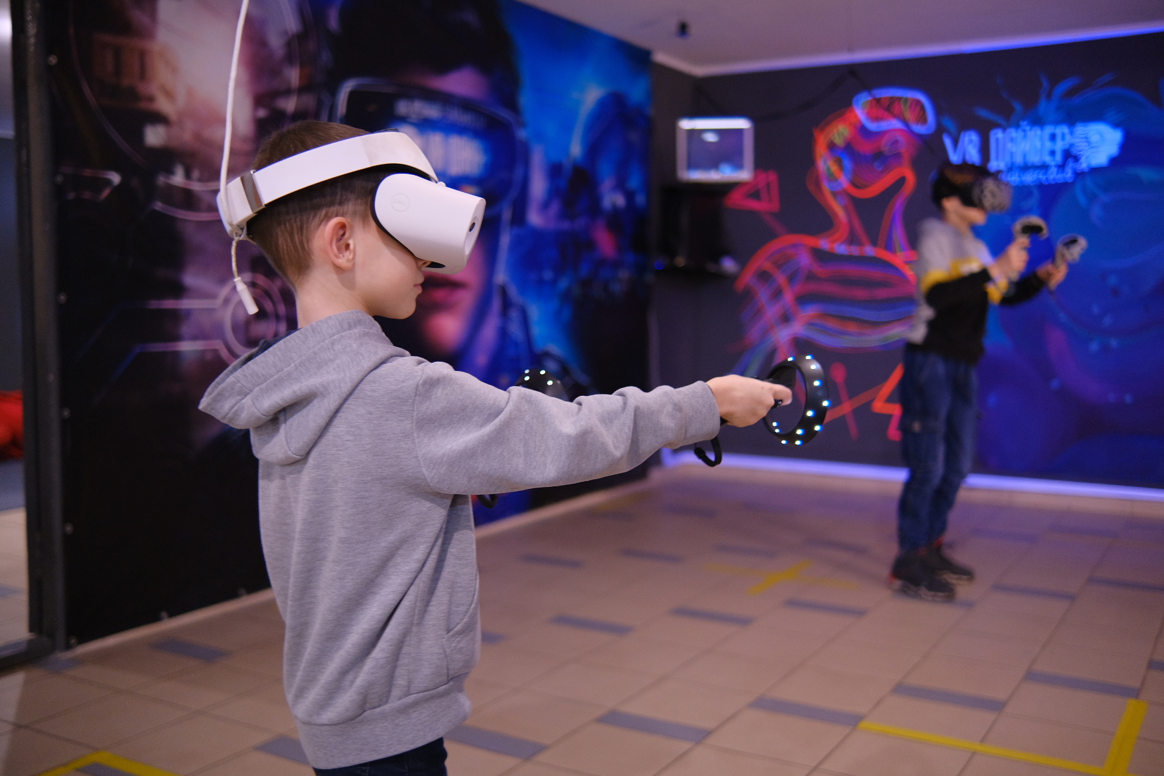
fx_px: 1132
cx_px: 582
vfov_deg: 37.9
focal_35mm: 35
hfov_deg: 54.4
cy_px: 388
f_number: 1.4
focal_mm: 23
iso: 800
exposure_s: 1/60
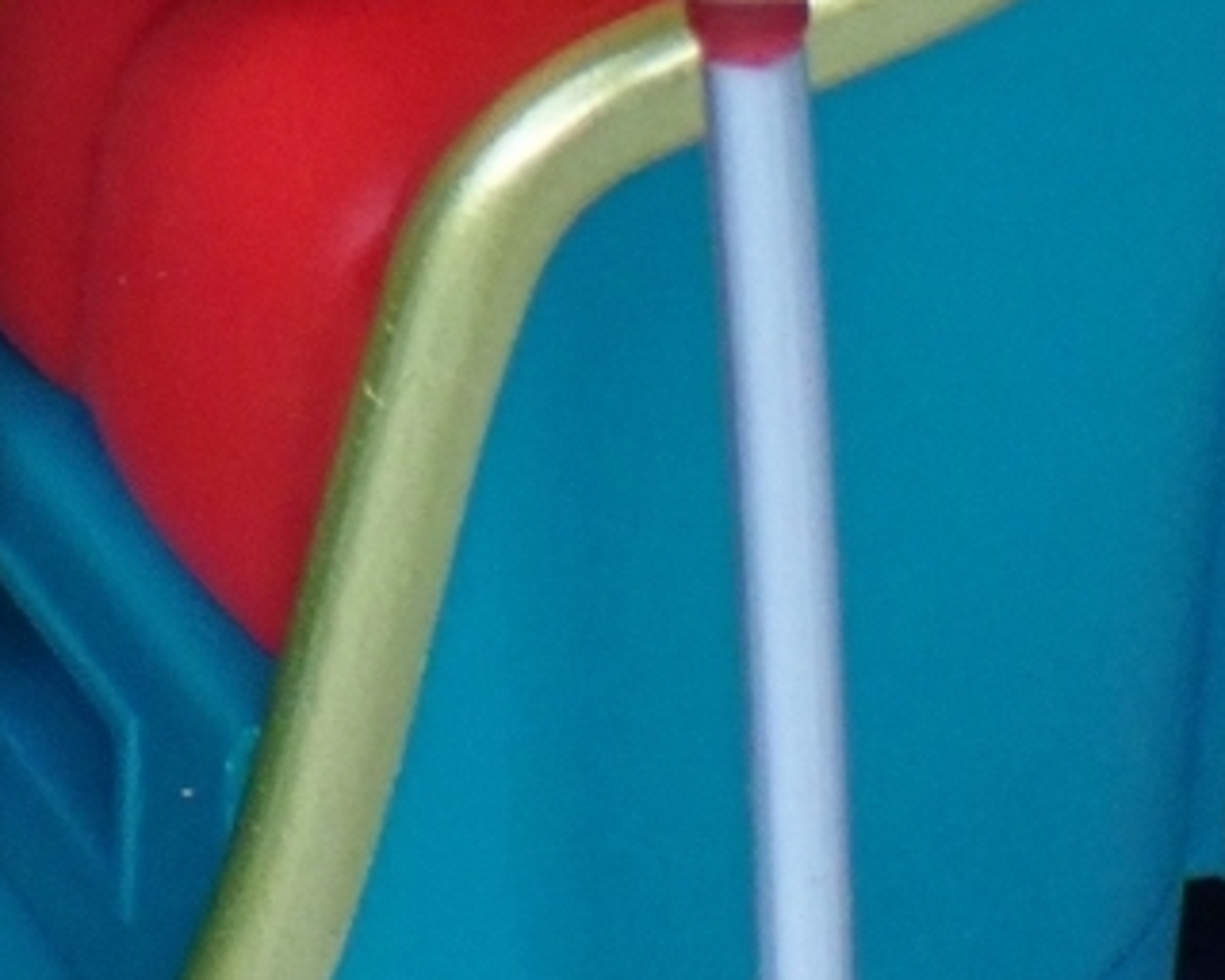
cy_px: -505
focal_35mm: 282
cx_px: 184
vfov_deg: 5.4
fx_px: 10224
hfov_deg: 6.8
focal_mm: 13.65
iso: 800
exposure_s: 1/125
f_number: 4.1
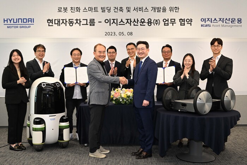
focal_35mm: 44
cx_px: 124
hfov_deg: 44.5
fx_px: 302
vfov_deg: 30.5
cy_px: 82
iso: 2000
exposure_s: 1/125
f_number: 6.3
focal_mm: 44
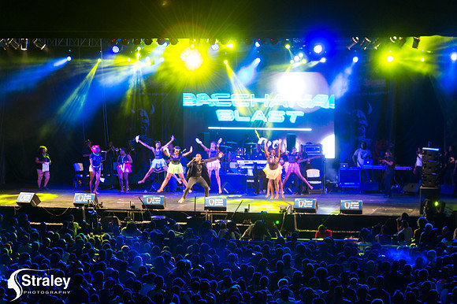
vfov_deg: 10.5
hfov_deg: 15.8
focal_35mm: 130
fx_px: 1649
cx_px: 228
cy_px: 152
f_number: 5.6
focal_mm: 130
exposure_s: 1/60
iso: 2500
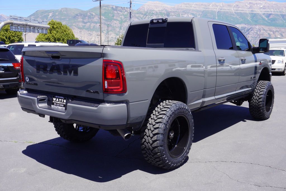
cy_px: 96
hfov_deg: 51.3
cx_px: 143
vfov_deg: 35.5
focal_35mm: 38
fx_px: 298
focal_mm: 25
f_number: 9
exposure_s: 1/125
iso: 100
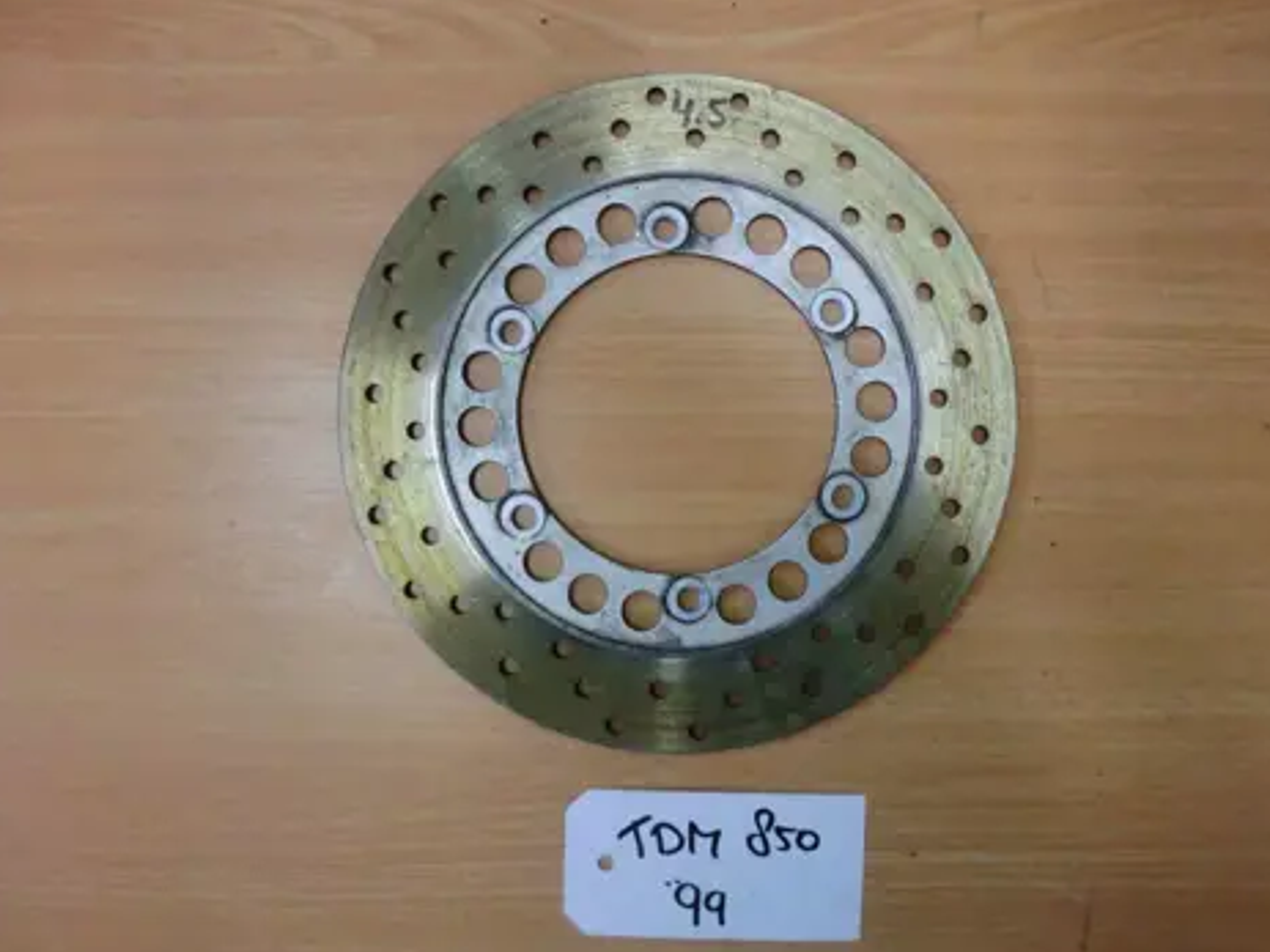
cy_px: 486
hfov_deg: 63.5
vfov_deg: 49.7
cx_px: 645
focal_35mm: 28
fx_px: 1027
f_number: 3.2
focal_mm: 4.9
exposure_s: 1/60
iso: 400
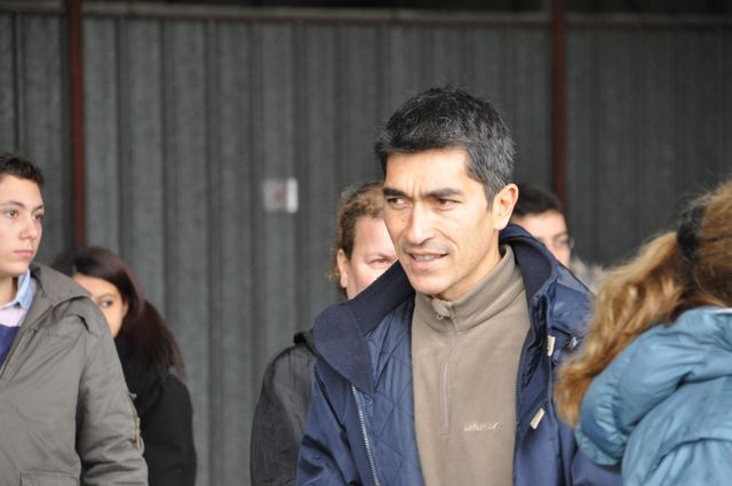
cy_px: 243
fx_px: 4417
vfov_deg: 6.3
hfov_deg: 9.5
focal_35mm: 218
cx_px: 366
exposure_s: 1/125
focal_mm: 145
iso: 1600
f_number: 5.6
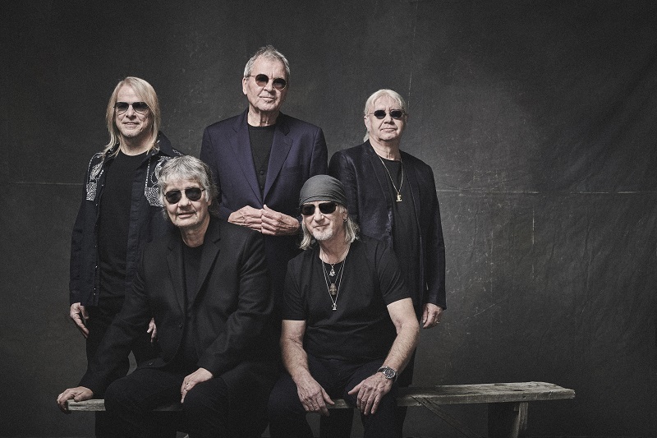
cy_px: 219
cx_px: 328
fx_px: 1551
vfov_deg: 16.1
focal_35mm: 85
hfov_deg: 23.9
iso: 160
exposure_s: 1/250
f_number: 8
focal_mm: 85
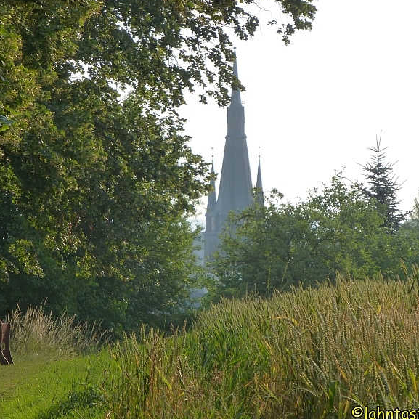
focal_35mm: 229
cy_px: 213
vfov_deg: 7.6
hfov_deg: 7.6
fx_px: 3136
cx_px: 207
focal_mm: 33.3
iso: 160
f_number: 5.5
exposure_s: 1/320
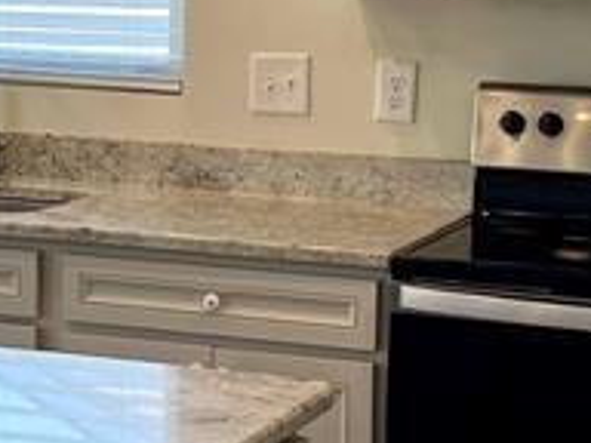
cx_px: 71
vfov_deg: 10.7
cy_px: 148
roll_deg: -1.2
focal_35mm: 139
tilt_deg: -6.8
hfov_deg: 14.1
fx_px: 2373
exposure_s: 1/149
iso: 64
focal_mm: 5.7
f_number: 1.5
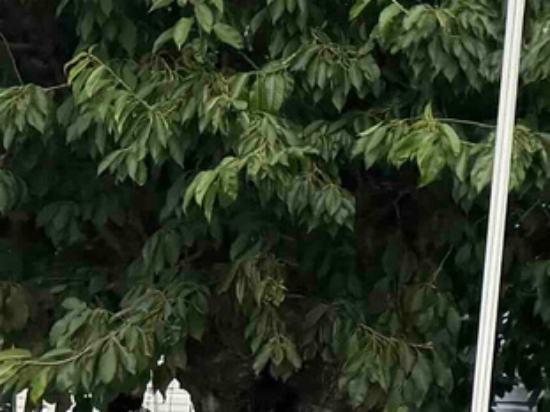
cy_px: 27
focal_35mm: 158
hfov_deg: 10.5
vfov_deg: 9.3
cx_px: 1397
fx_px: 2509
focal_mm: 6.76
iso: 100
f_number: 1.78
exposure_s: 1/2525
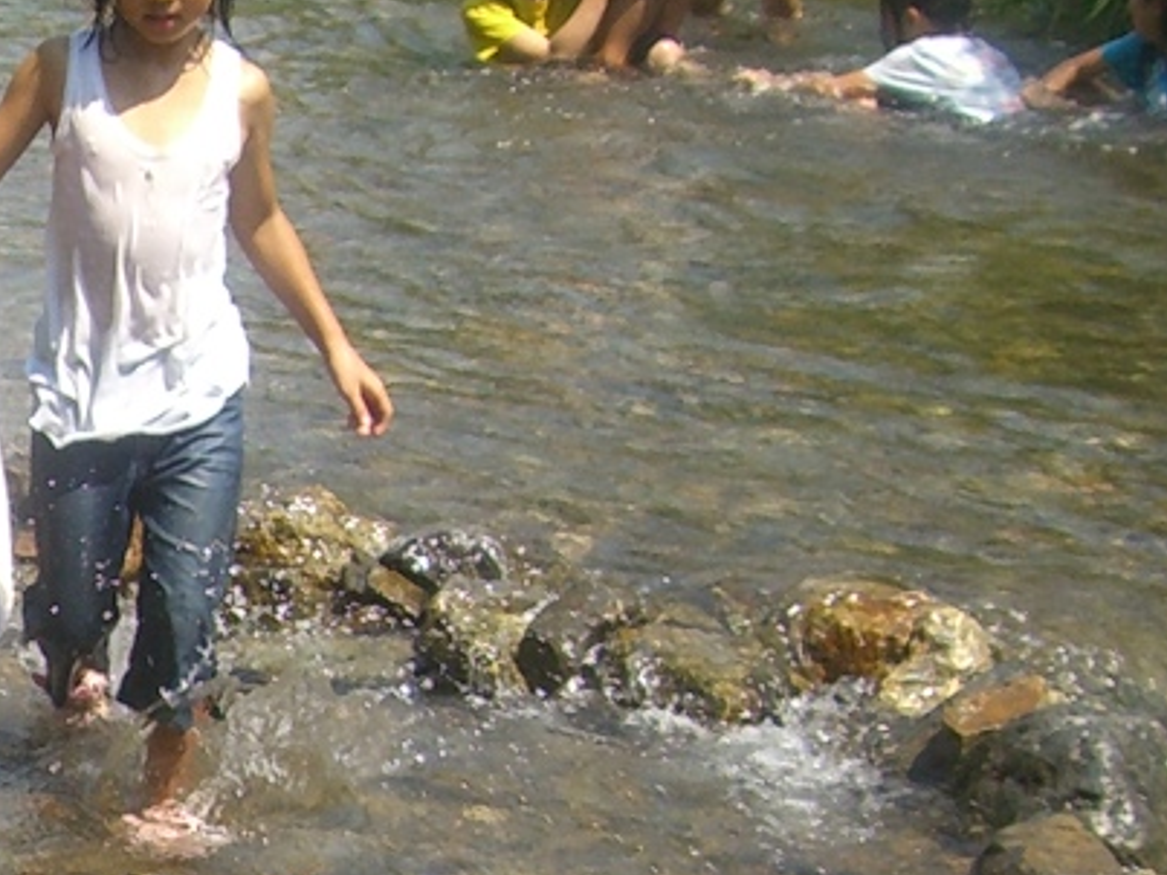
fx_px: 5089
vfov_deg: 9.7
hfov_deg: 12.6
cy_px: 1026
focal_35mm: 151
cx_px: -455
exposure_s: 1/320
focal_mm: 6.2
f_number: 4.3
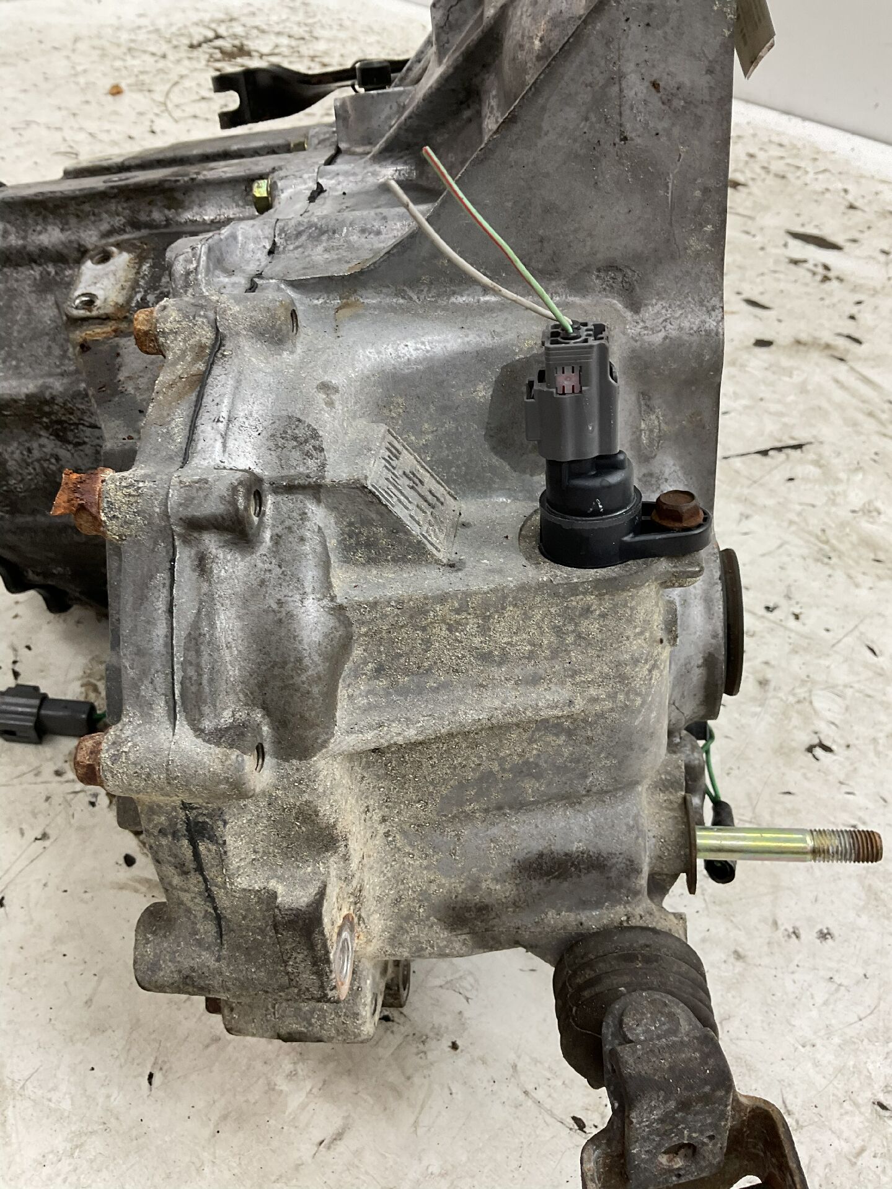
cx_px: 446
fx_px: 996
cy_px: 594
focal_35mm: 29
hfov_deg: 48.2
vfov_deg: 61.7
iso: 40
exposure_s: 1/50
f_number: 1.8
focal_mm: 3
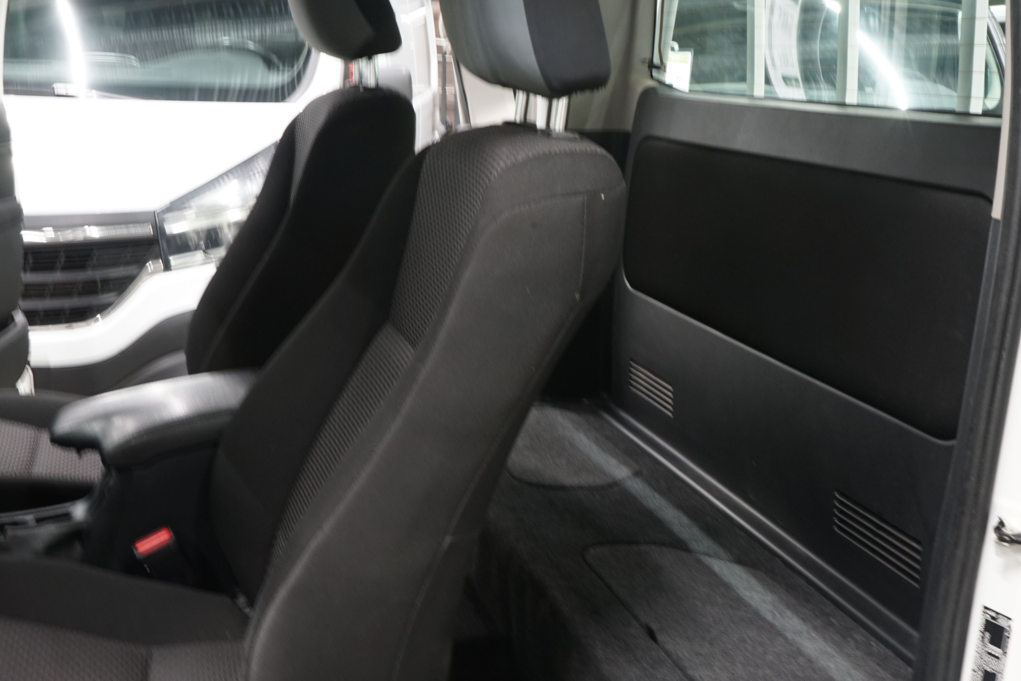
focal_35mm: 43
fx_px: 1219
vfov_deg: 31.2
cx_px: 634
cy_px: 387
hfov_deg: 45.1
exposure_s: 1
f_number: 18
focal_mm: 34
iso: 800
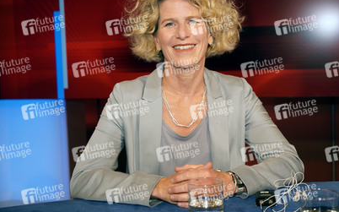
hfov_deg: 36.2
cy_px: 89
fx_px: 517
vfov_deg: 23.1
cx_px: 189
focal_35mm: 56
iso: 1600
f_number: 4.5
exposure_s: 1/160
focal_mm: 49
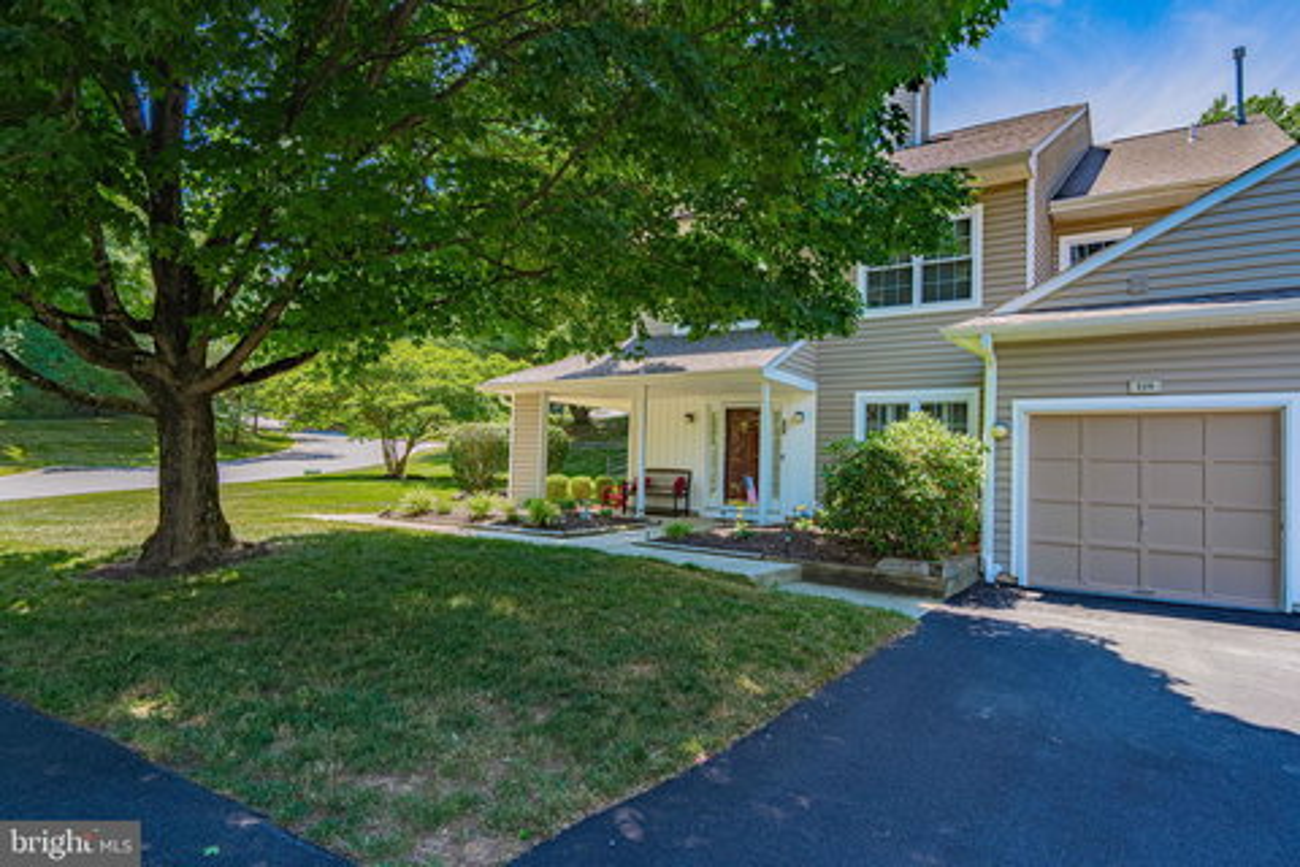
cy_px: 434
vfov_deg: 64.6
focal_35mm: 19
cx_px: 650
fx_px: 686
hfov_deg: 86.9
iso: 320
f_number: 6.3
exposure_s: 1/1250
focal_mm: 19
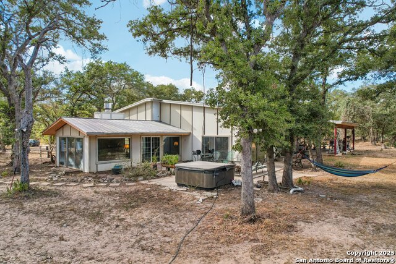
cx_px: 198
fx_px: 242
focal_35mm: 22
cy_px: 132
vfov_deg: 57.3
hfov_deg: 78.6
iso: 100
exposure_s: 1/20
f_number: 2.8
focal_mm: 8.38
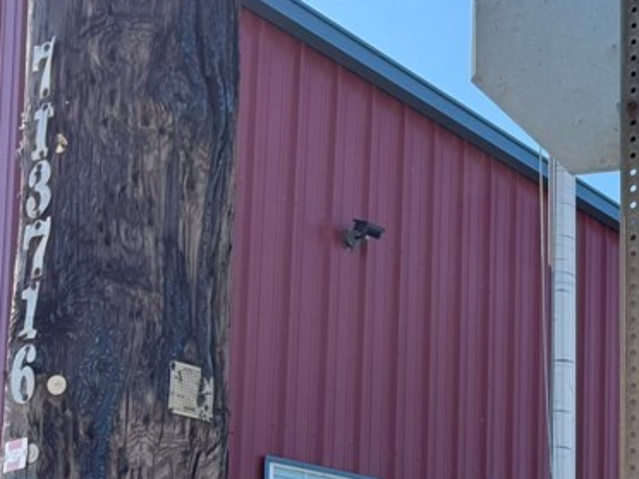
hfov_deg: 26.1
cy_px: 585
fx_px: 1218
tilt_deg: +3.8
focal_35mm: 66
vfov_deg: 20.7
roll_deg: +0.6
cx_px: 775
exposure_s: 1/3096
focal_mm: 6.76
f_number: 1.78
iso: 80
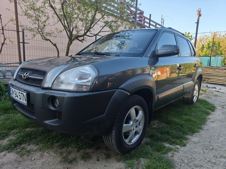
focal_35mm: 23
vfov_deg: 58.9
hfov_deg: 73.9
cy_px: 84
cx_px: 113
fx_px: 150
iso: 50
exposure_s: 1/106
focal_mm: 6.57
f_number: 1.6
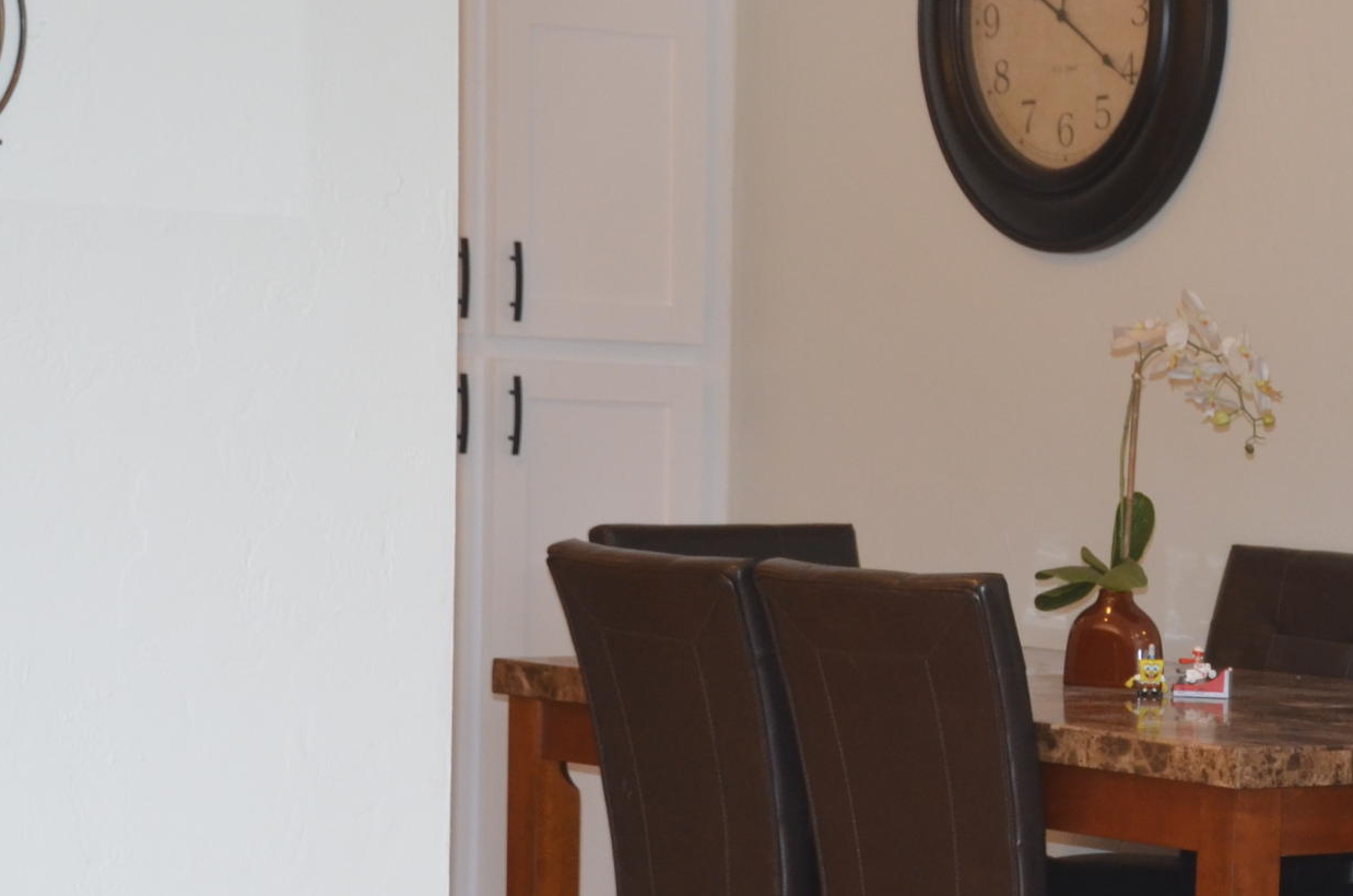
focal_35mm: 127
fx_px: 4771
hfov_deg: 15.6
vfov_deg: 10.7
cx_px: 1572
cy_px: 728
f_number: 4.5
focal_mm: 35
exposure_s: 1/60
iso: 720
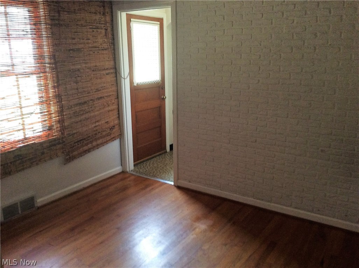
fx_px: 331
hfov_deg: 56.9
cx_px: 180
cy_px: 134
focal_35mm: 32
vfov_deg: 44.0
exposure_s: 1/24
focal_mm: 3.3
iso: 160
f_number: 2.4
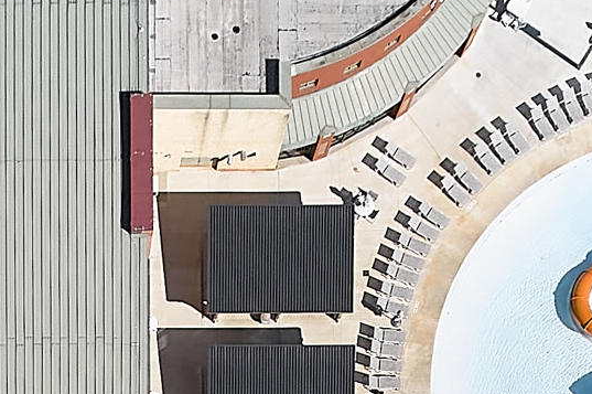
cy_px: 1009
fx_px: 2333
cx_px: 60
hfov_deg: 14.3
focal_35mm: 142
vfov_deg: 8.6
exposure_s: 1/725
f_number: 2.8
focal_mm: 8.38
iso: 400
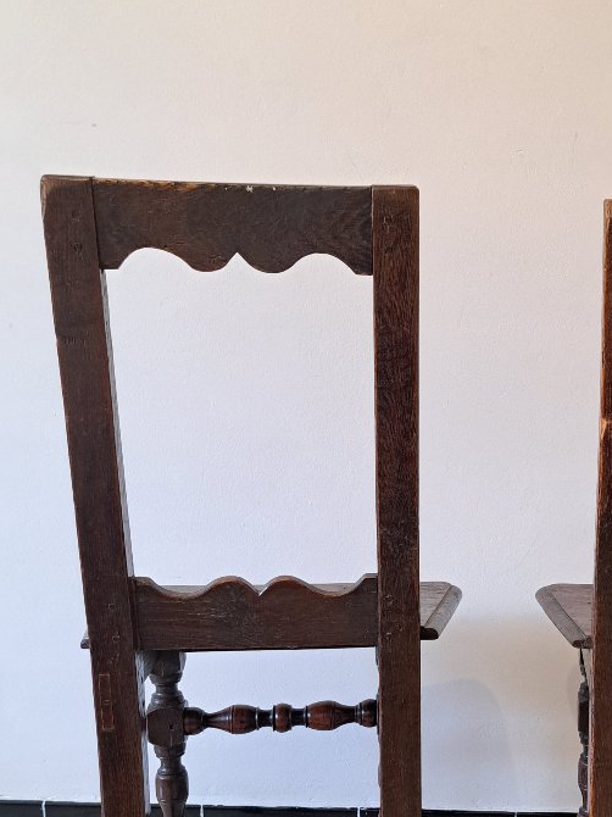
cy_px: 535
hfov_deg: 32.7
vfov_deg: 43.3
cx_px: 482
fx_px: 1014
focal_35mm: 43
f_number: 1.8
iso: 320
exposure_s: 1/50
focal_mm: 5.23
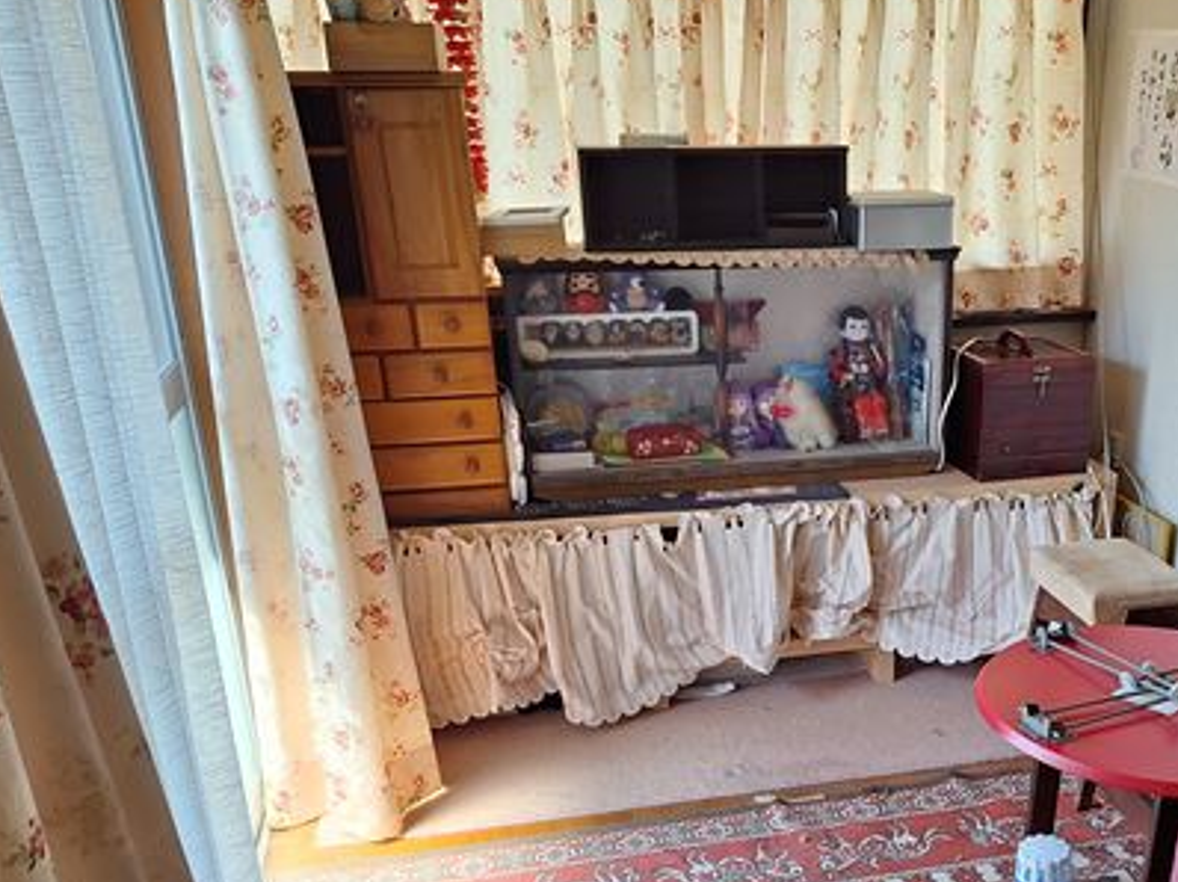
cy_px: 666
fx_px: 1258
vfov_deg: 37.6
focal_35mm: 37
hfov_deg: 49.0
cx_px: 820
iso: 40
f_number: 1.8
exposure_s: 1/152
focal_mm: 5.54
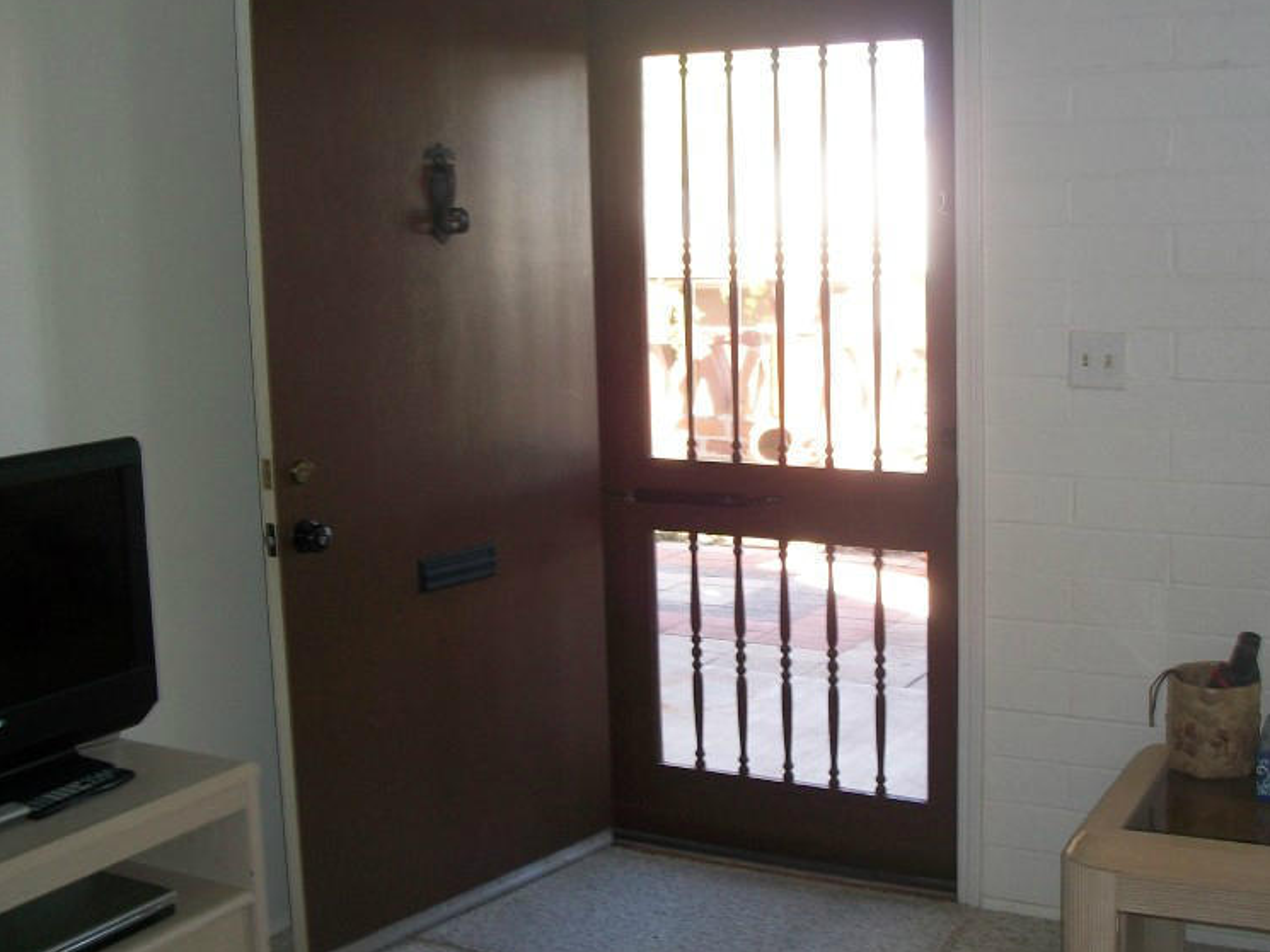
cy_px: 441
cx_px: 733
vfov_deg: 32.9
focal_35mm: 44
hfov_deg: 42.8
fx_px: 1615
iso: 80
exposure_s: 1/30
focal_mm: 5.7
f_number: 2.9
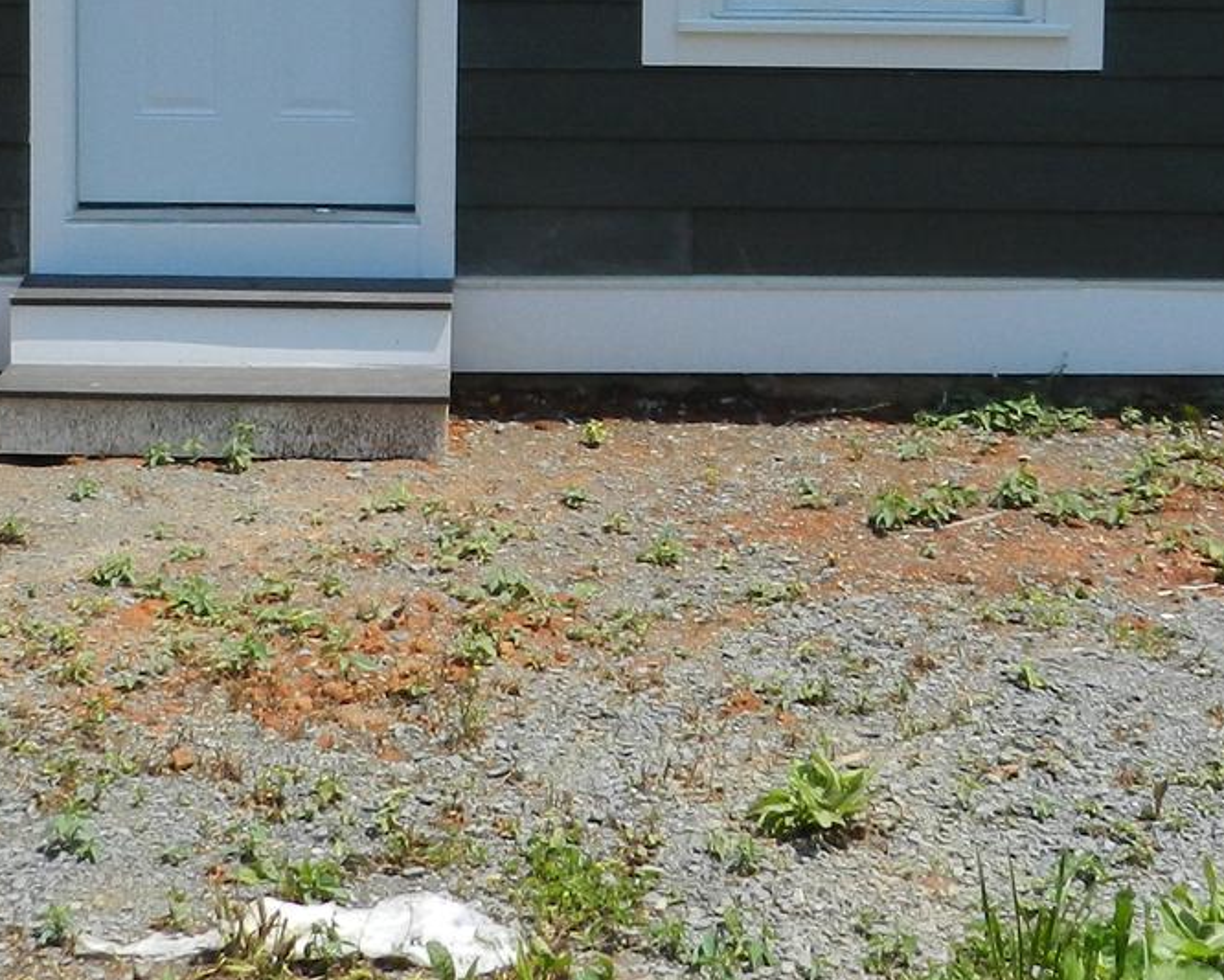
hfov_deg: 27.5
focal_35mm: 69
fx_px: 2500
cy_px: -6
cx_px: 546
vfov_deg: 21.4
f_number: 4
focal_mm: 4
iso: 160
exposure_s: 1/800
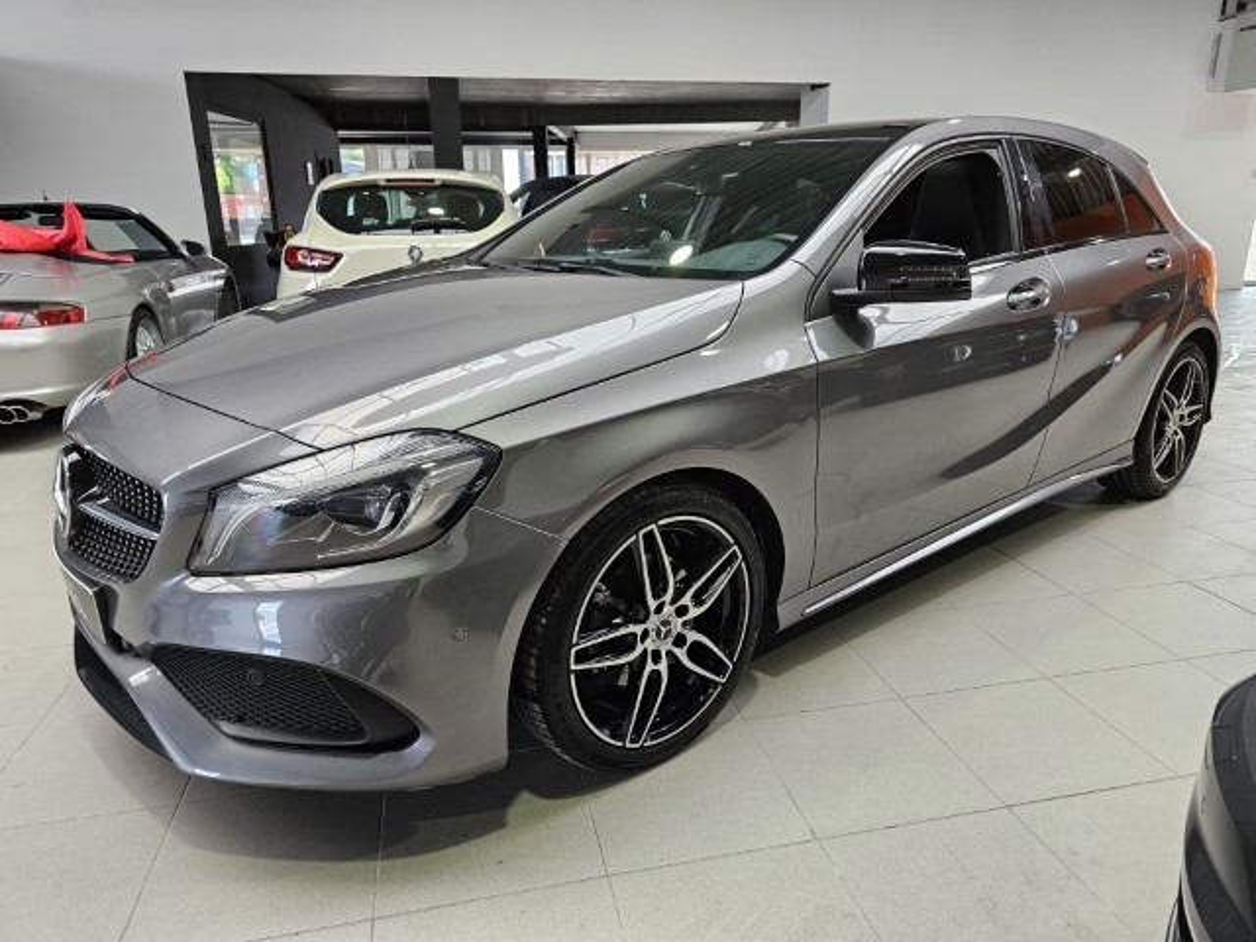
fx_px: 835
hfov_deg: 73.9
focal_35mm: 23
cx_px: 628
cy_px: 471
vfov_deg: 58.9
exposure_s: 1/180
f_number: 1.7
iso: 160
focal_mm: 6.3
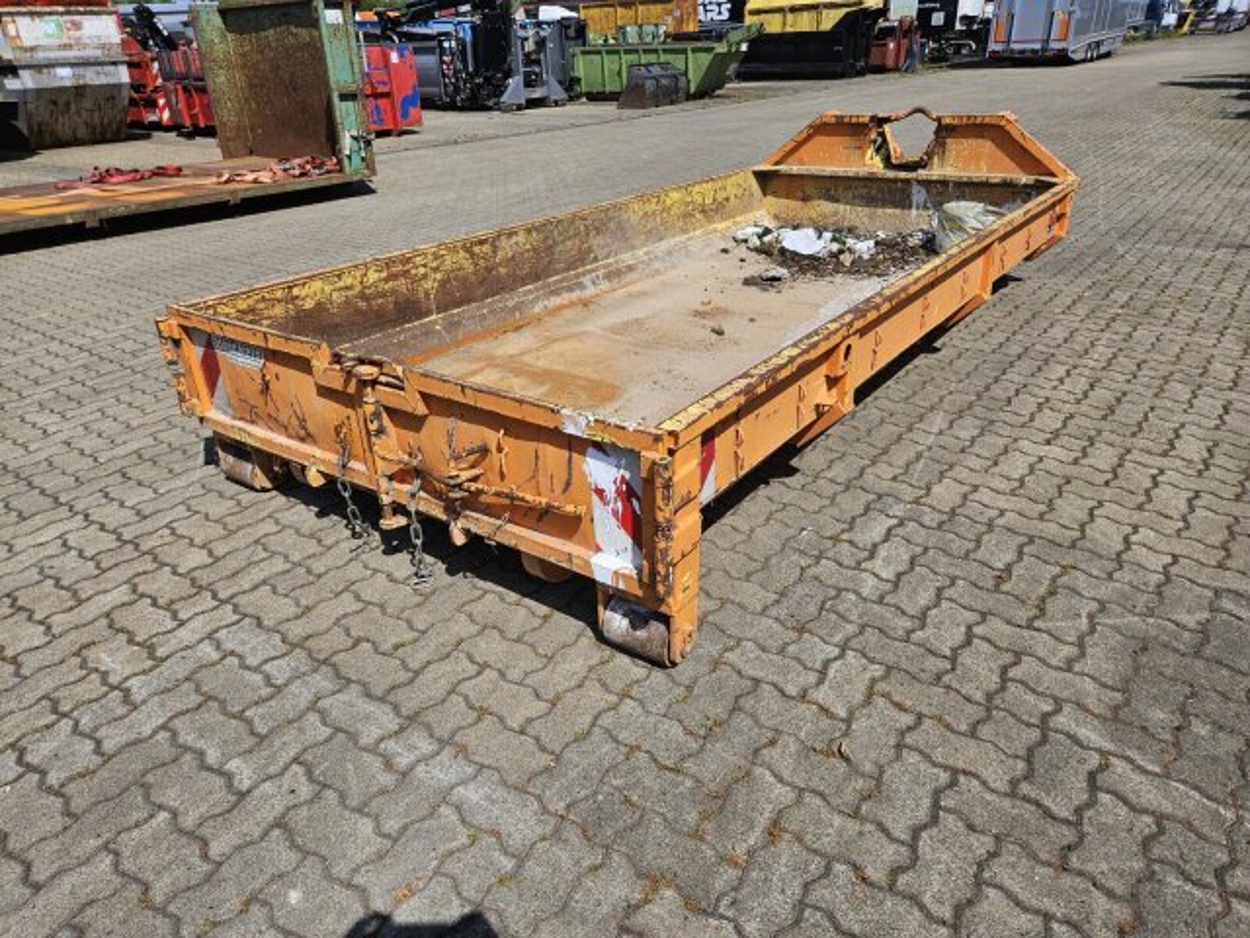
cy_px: 469
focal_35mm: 23
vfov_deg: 58.9
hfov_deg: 73.9
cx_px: 625
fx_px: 831
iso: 25
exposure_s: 1/2607
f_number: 1.8
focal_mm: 5.4
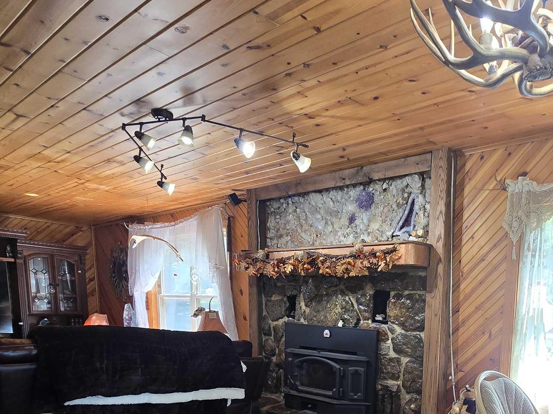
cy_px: 371
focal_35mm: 26
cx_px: 410
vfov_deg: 47.8
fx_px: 415
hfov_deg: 63.6
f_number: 2.2
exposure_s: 1/60
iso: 125
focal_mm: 2.2
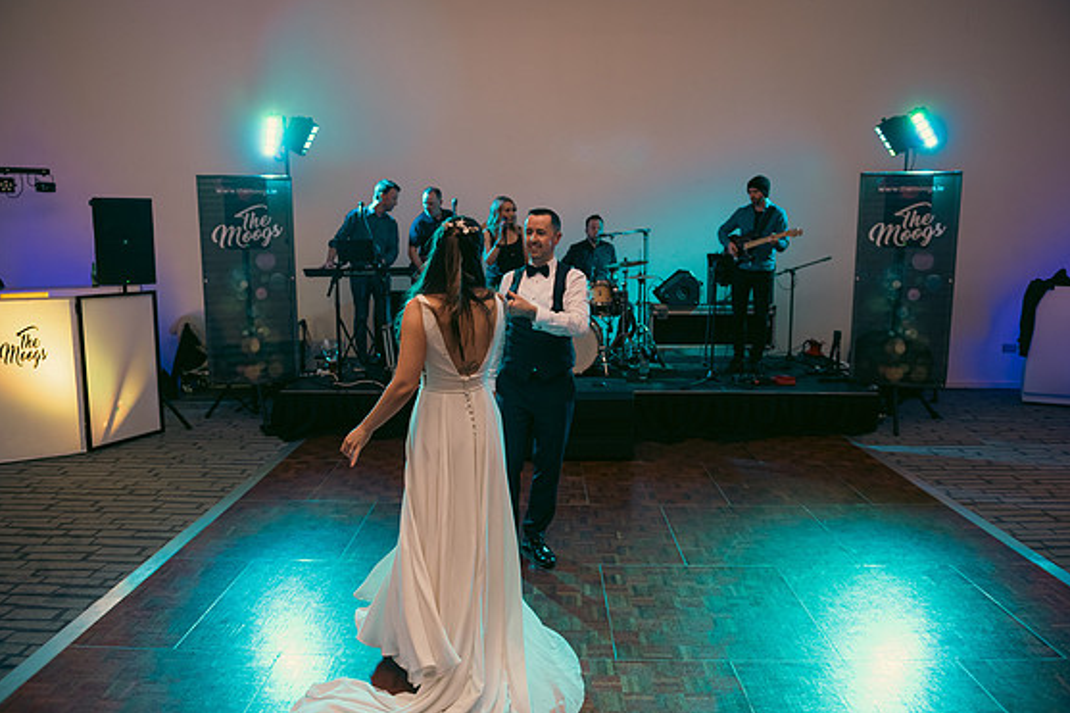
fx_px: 743
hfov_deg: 71.5
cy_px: 349
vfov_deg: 51.3
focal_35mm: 25
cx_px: 523
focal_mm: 24
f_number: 3.5
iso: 1000
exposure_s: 1/160
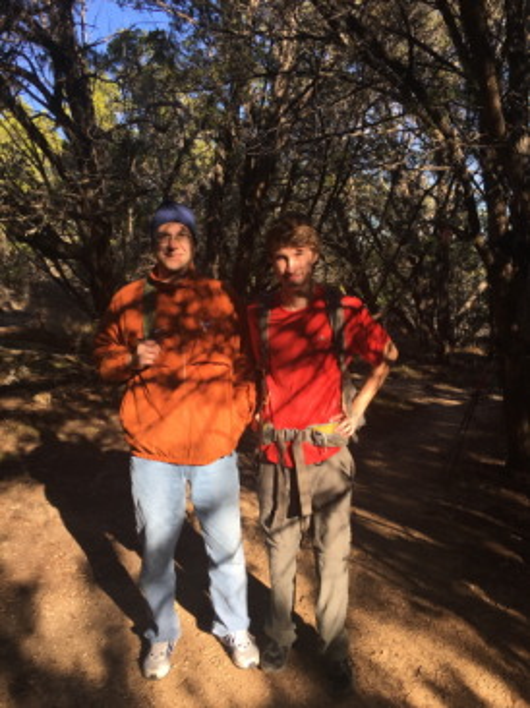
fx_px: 593
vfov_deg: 61.7
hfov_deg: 48.2
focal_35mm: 29
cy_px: 354
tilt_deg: -7.8
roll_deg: +3.1
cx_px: 265
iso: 25
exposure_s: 1/635
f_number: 2.2
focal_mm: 4.15
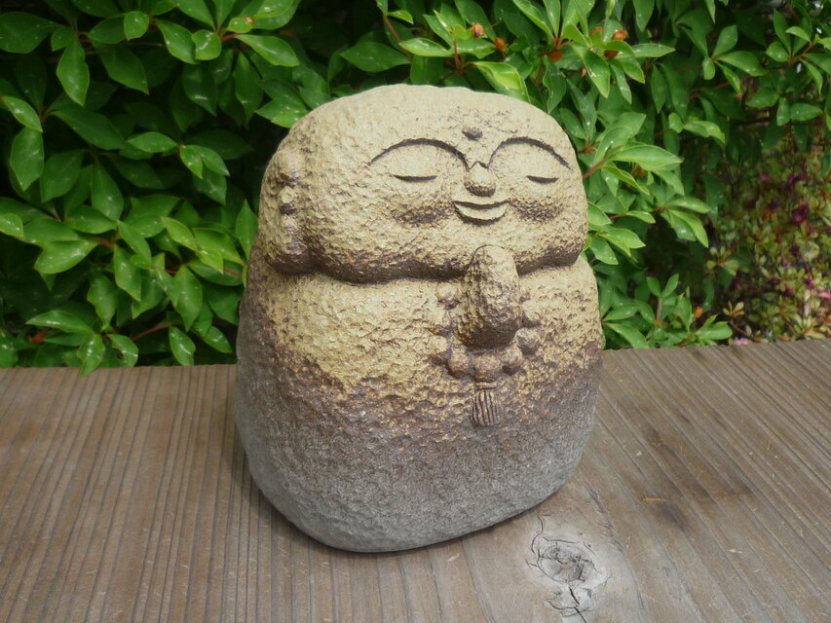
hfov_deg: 51.3
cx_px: 416
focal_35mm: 36
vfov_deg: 39.7
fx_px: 864
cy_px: 312
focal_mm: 4.4
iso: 100
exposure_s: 1/400
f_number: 2.8
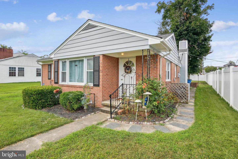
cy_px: 80
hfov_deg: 88.4
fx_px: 122
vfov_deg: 65.9
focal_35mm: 18
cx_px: 119
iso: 100
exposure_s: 1/125
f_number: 8
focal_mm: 18.5
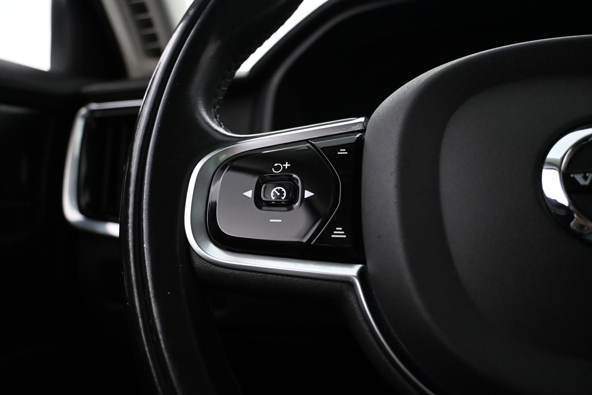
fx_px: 481
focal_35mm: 29
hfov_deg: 63.2
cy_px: 198
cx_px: 296
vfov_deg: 44.6
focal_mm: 19.5
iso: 5000
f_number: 3.8
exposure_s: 1/60
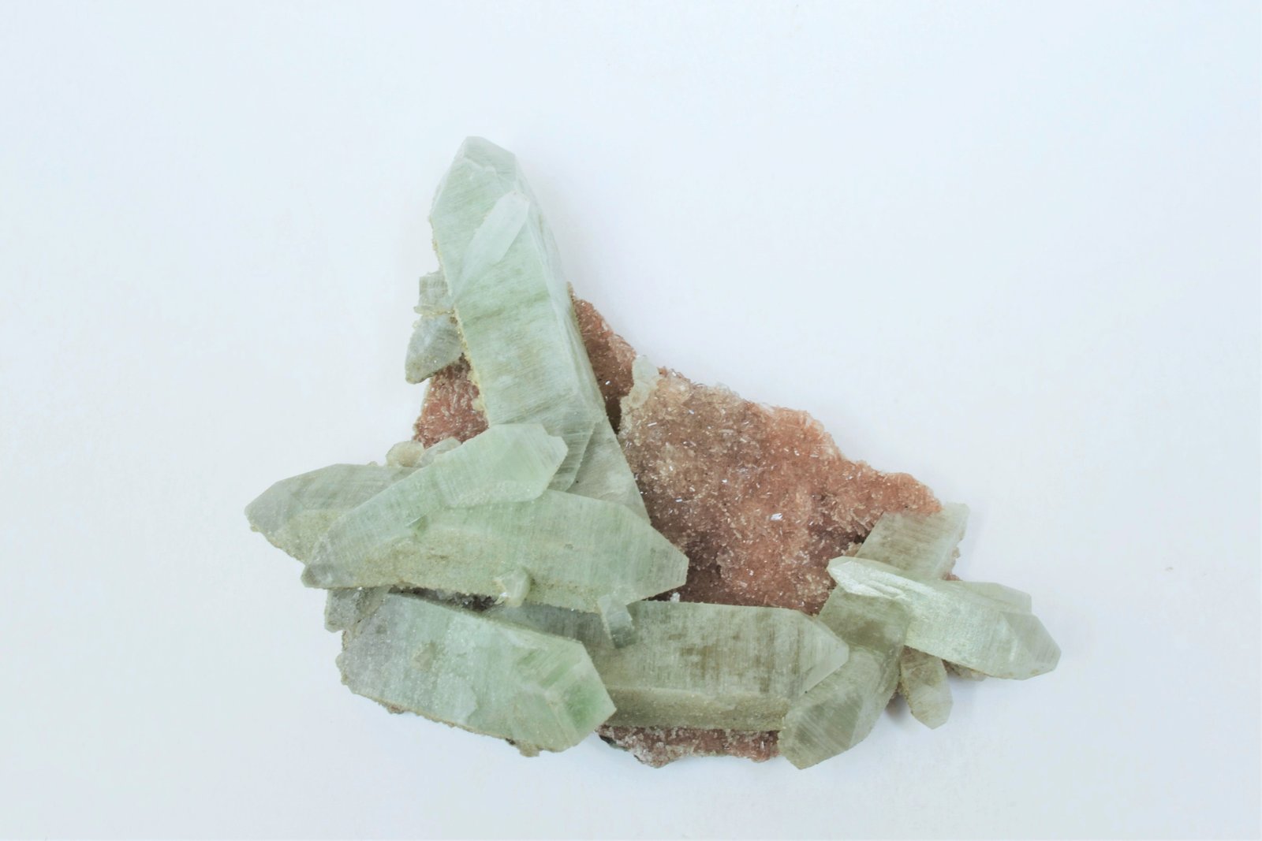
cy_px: 420
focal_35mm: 60
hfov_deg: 33.4
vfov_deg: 22.6
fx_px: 2103
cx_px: 631
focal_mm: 40
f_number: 25
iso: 100
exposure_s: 1
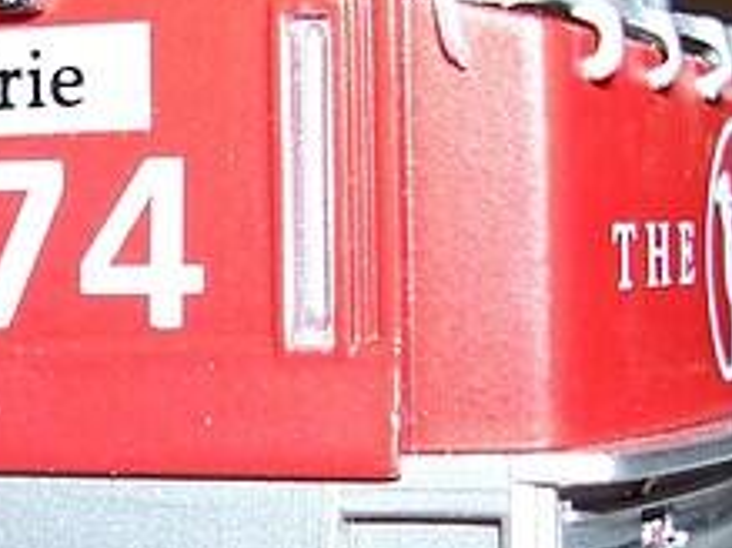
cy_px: 398
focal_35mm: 128
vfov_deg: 11.5
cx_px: -107
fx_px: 2705
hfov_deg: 15.0
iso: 80
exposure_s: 1/60
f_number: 2.8
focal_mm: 6
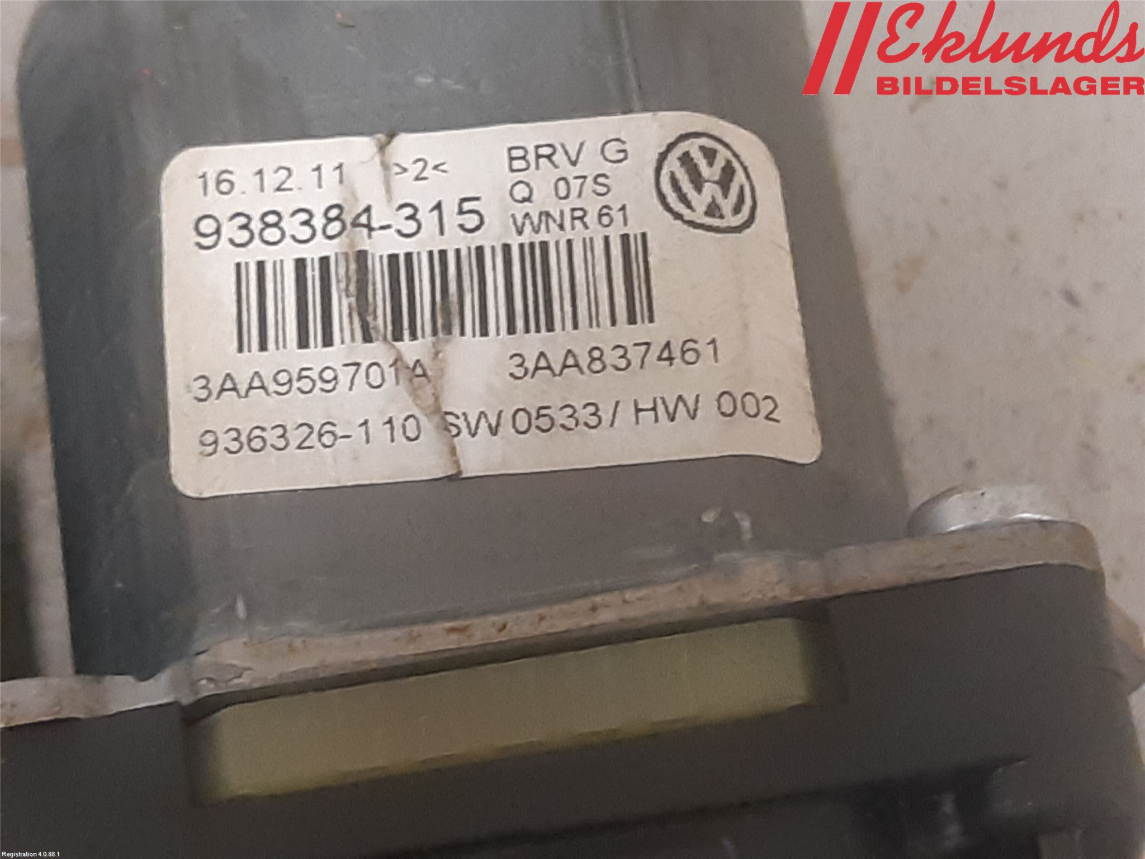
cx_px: 572
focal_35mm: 26
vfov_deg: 53.1
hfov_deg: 67.3
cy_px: 430
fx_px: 860
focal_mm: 3.93
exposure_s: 1/50
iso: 200
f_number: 1.7
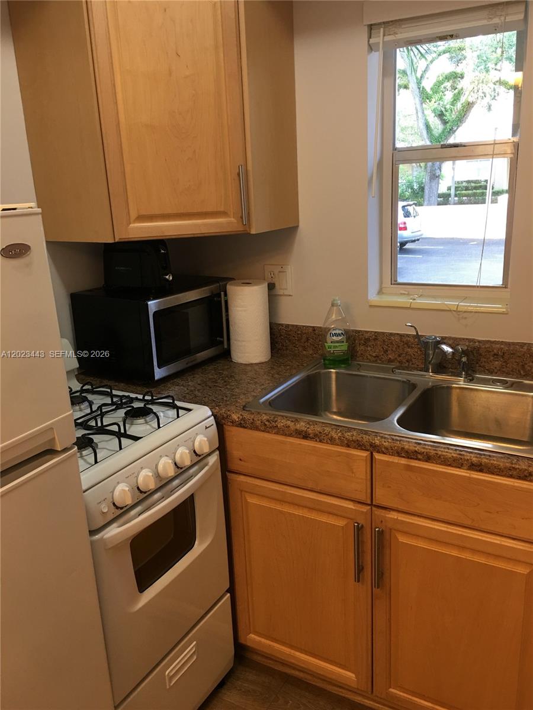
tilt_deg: -15.2
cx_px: 266
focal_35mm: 29
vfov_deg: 61.7
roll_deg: +3.3
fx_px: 595
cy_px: 355
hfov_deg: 48.2
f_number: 2.2
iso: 40
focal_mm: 4.15
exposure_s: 1/15
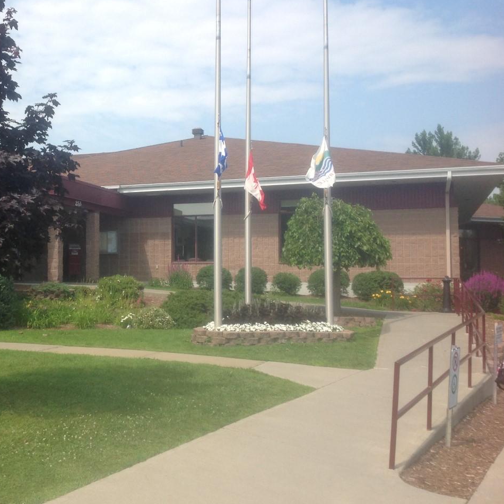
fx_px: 774
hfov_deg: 35.2
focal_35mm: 47
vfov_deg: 36.1
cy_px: 239
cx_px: 122
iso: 50
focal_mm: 4.28
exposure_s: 1/1374
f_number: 2.4
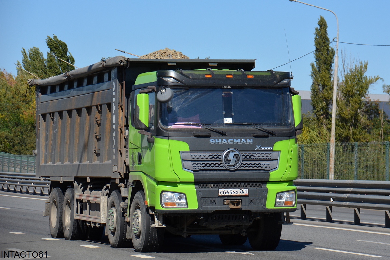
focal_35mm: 135
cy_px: 130
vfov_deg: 10.2
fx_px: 1463
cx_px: 195
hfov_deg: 15.2
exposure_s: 1/1600
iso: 400
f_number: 6.3
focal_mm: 90
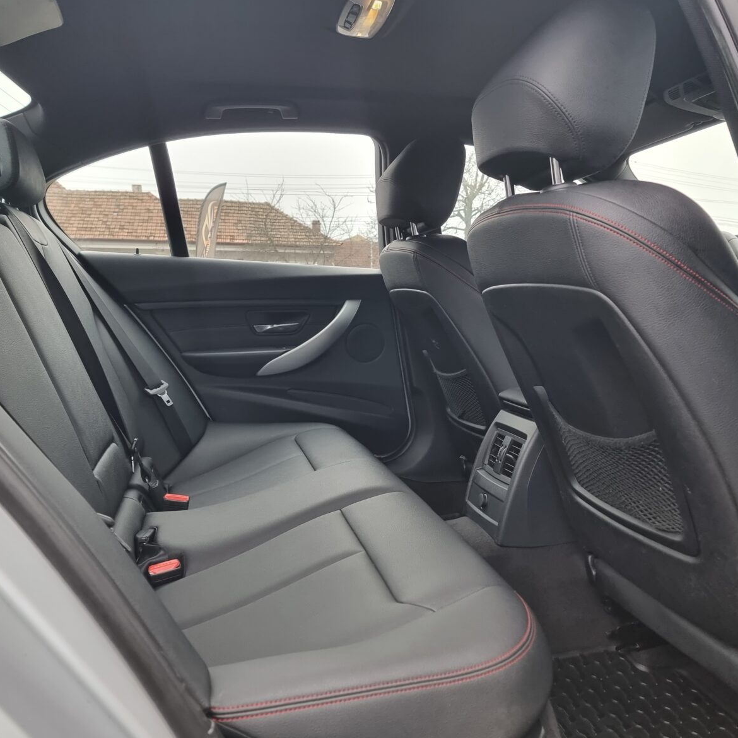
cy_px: 375
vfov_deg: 55.6
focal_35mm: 29
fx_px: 699
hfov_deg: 55.6
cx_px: 370
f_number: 1.8
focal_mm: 6.7
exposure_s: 1/120
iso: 200
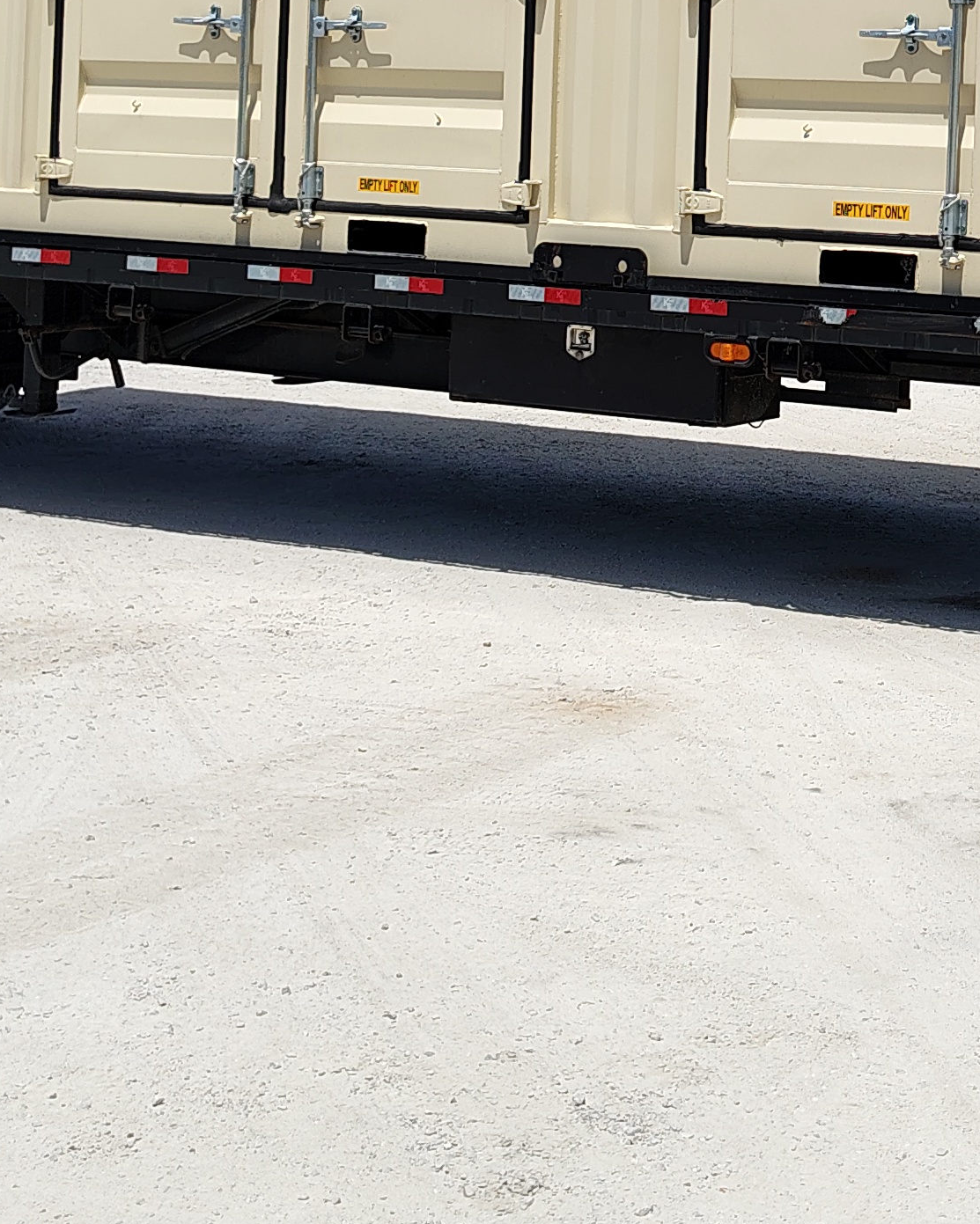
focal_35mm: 69
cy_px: 17
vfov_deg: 26.2
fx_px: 2501
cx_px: 1072
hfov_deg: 21.1
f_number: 1.8
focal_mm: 5.56
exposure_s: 1/3300
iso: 100
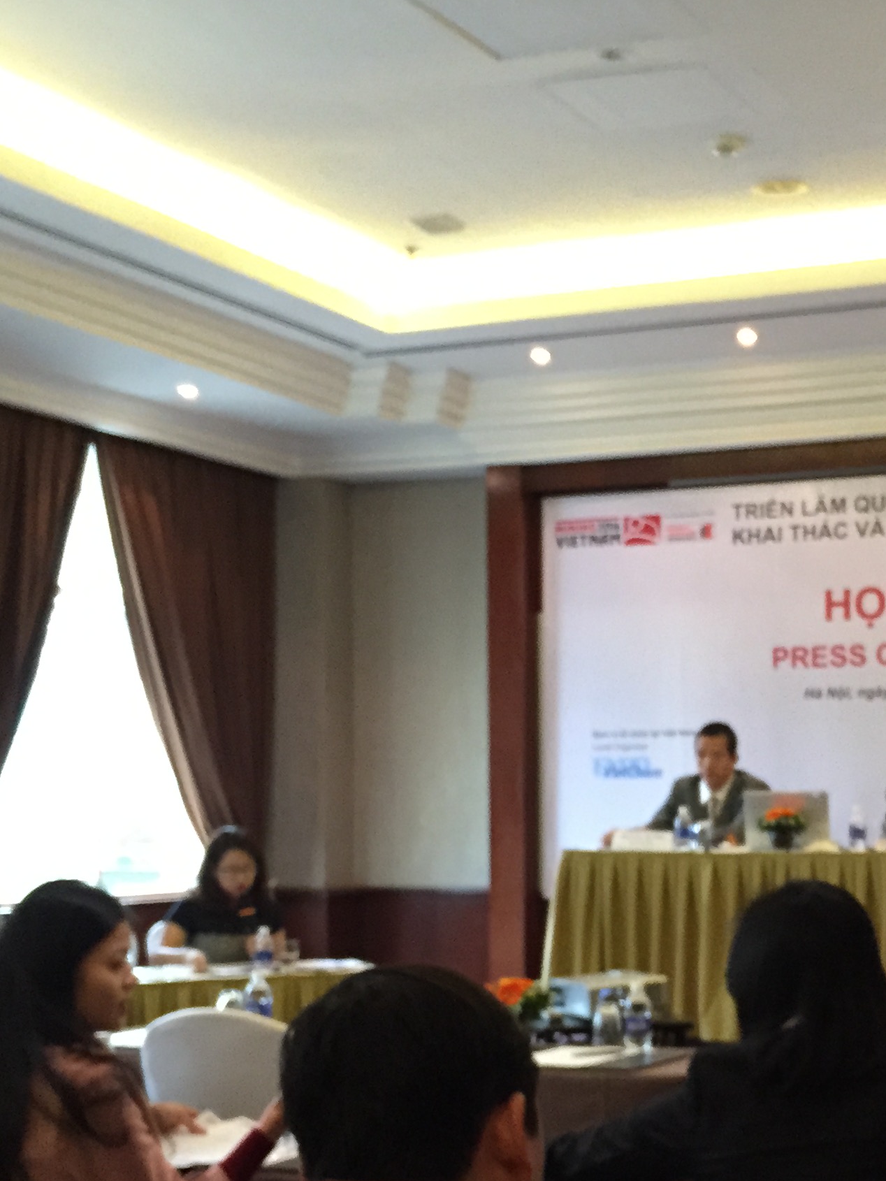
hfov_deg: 25.5
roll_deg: +0.1
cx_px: 760
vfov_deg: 34.0
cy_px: 798
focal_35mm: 56
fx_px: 1911
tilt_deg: -0.4
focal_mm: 4.15
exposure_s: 1/30
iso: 250
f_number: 2.2
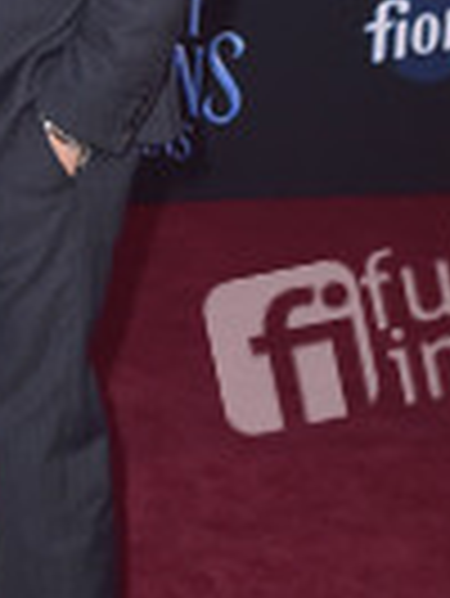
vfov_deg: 14.1
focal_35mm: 139
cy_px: 103
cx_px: 29
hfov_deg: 10.6
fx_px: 2405
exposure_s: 1/250
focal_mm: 48
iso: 400
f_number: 6.3
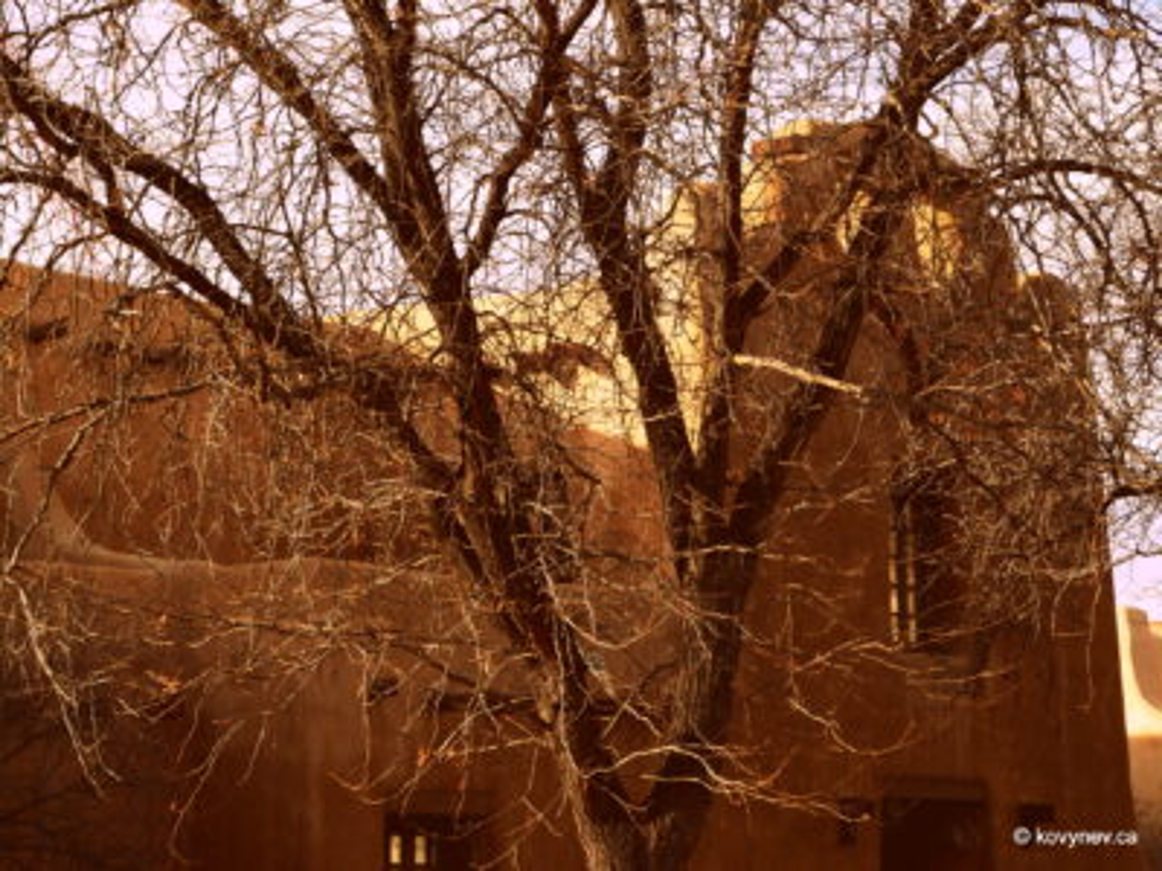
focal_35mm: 94
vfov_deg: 15.7
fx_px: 3155
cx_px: 581
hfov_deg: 20.9
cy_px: 436
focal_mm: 47
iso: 200
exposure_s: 1/200
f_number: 6.3
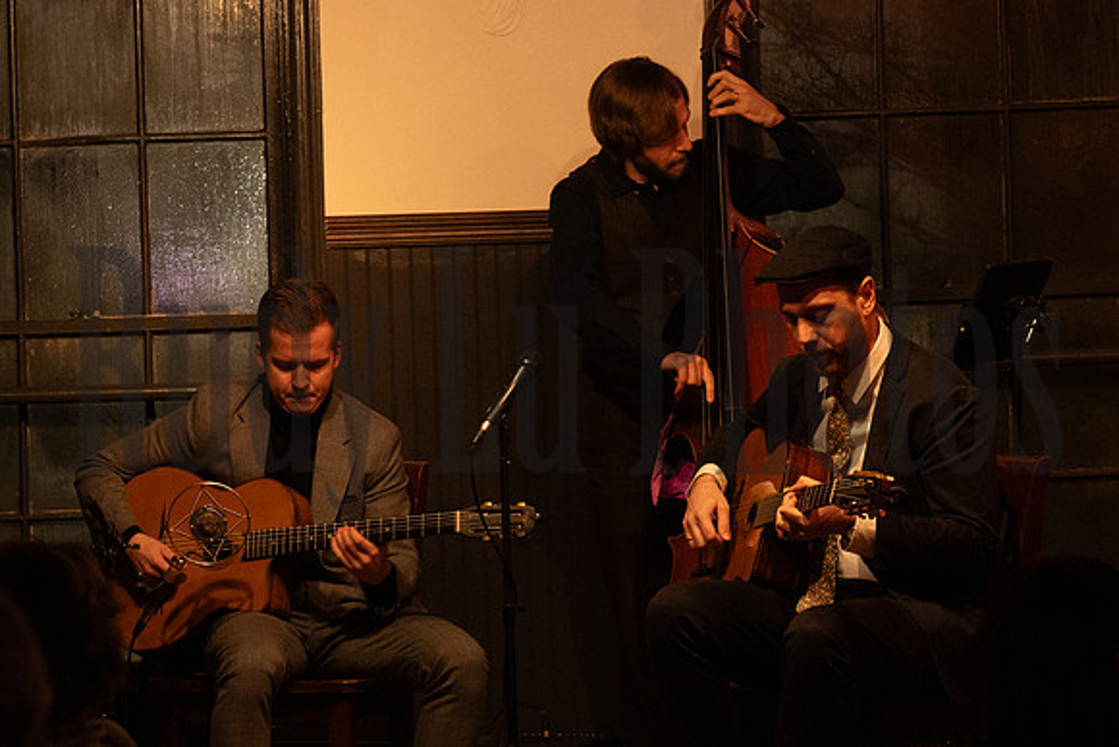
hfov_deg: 14.9
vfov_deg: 9.9
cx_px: 560
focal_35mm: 138
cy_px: 374
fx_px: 4290
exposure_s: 1/50
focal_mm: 92
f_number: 8
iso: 6400
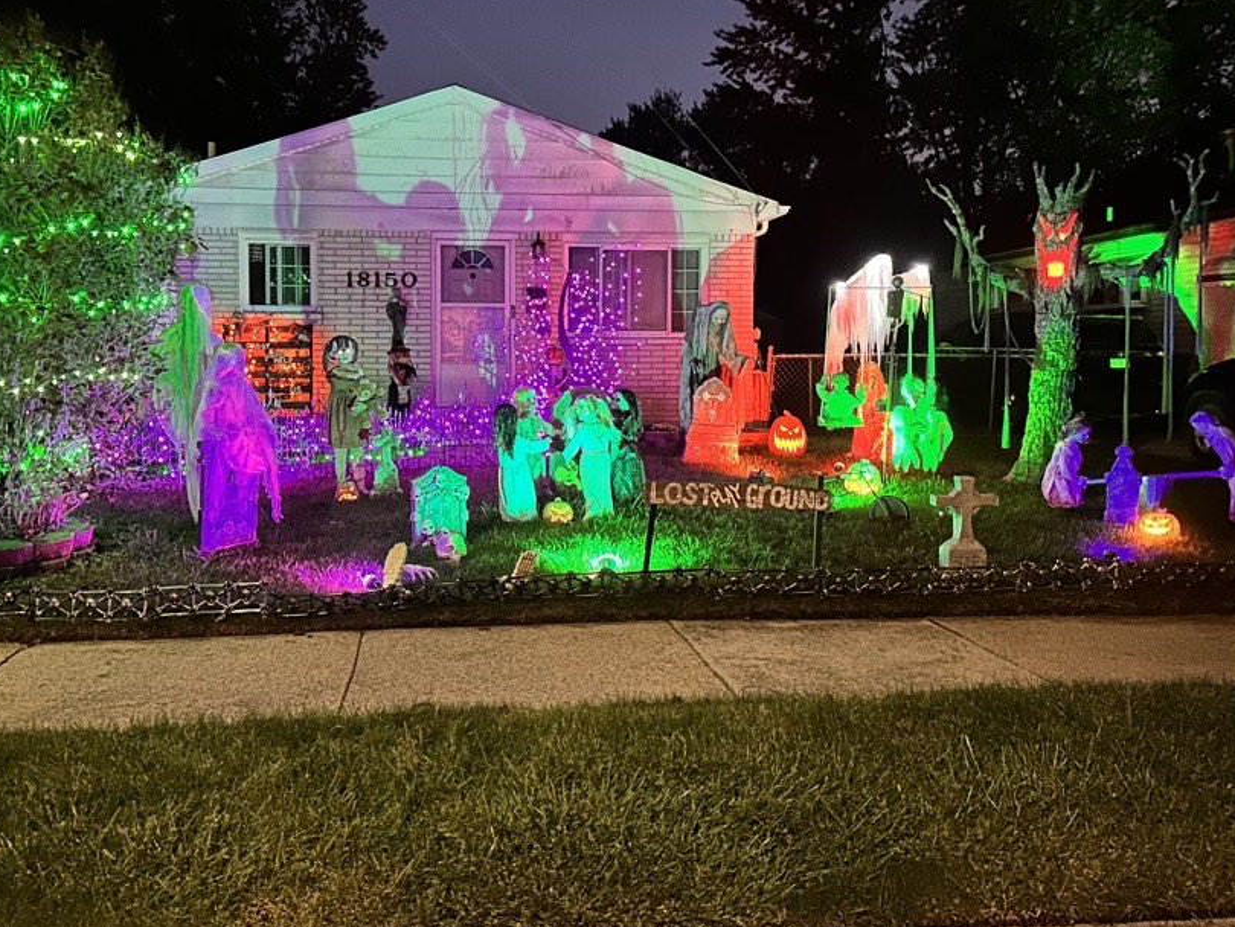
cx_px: 534
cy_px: 406
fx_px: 1142
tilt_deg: -0.4
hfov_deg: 56.6
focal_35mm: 32
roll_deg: -1.1
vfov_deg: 44.1
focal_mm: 6.86
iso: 2000
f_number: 1.78
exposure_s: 1/20
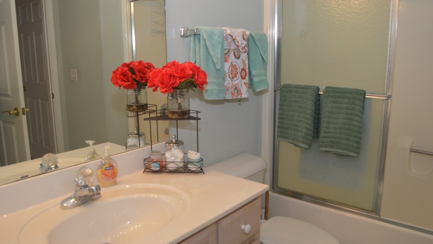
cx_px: 214
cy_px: 119
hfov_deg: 66.1
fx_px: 333
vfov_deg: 40.2
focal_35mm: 29
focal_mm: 18
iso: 400
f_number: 4.5
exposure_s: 1/80
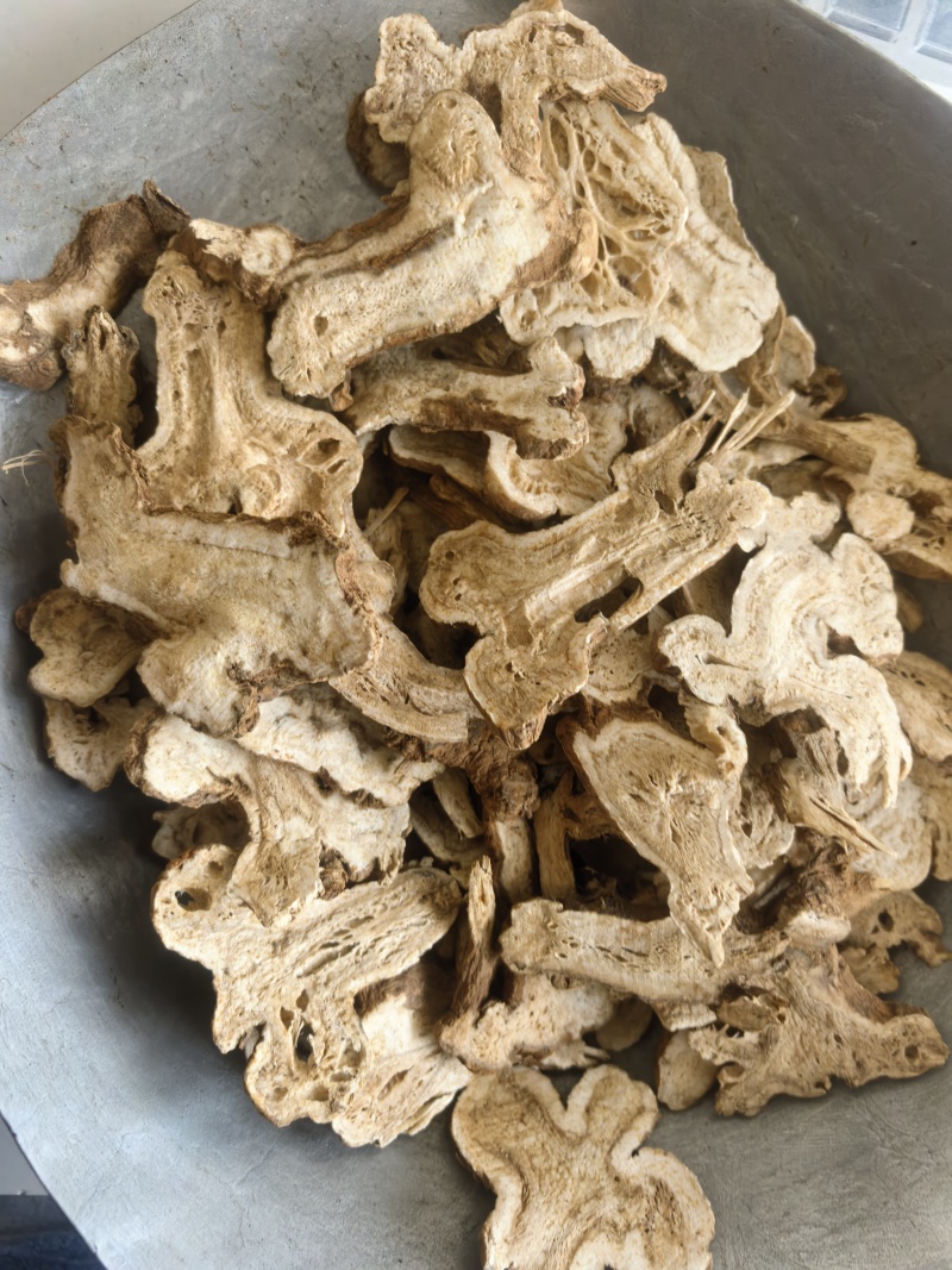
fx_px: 880
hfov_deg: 56.8
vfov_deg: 71.6
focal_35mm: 24
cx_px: 476
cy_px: 635
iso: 500
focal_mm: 6.98
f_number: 2
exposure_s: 1/33.3
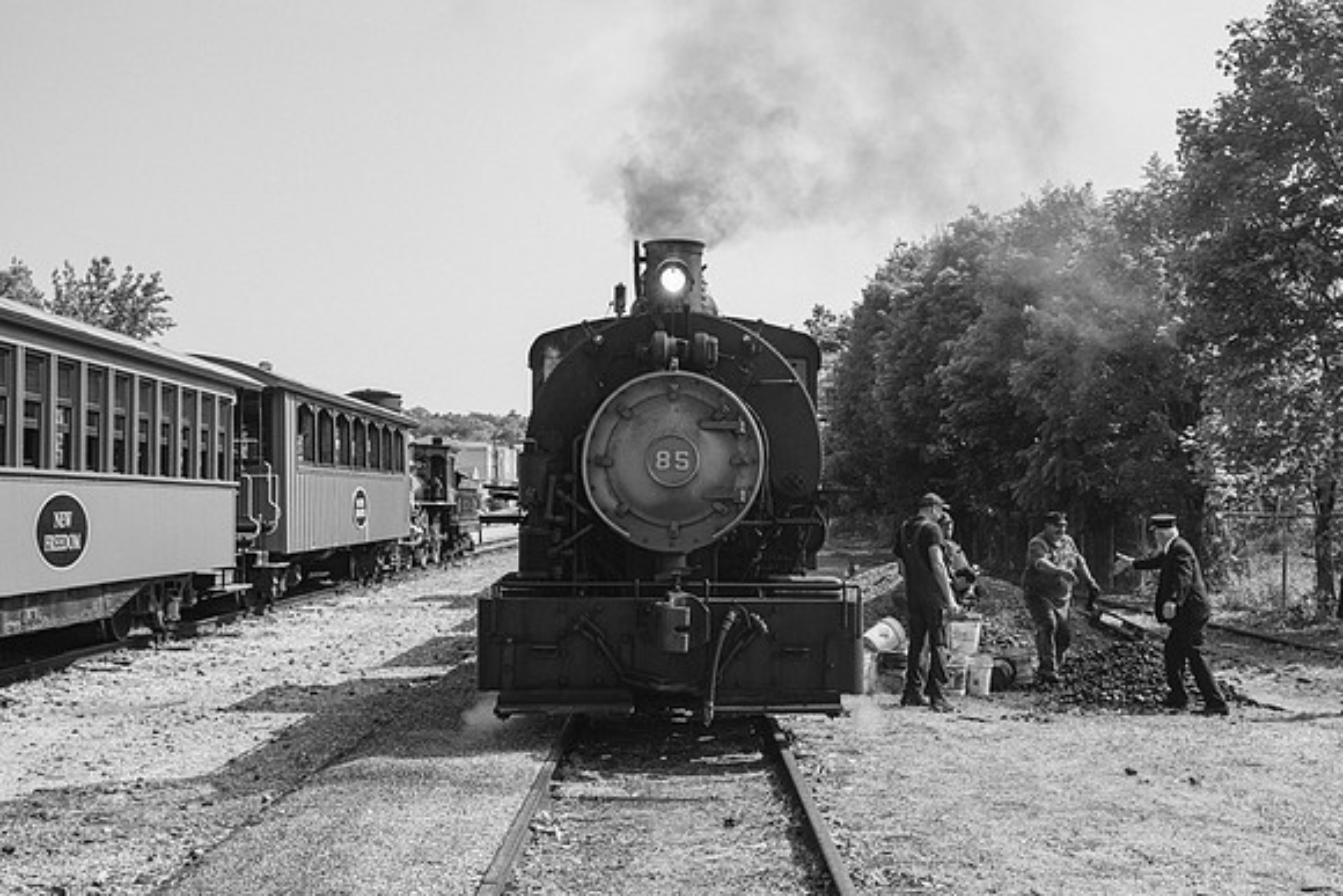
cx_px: 672
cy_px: 448
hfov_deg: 43.4
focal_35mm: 45
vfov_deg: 29.8
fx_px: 1687
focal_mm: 44
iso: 100
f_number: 7.1
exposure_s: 1/250
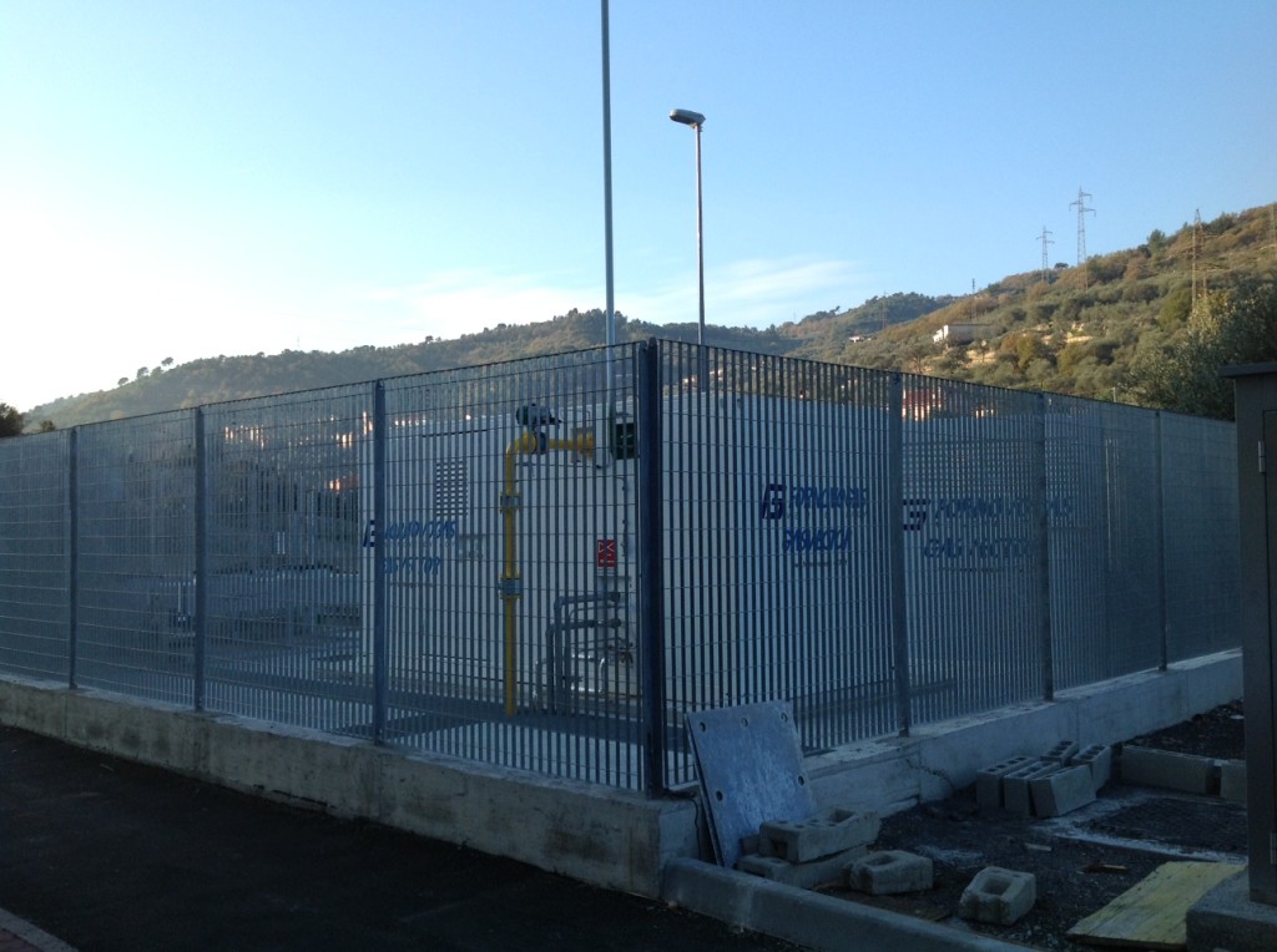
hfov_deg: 52.7
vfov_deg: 40.6
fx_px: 1289
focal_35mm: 35
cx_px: 638
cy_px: 476
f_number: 2.4
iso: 50
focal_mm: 4.28
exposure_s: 1/719
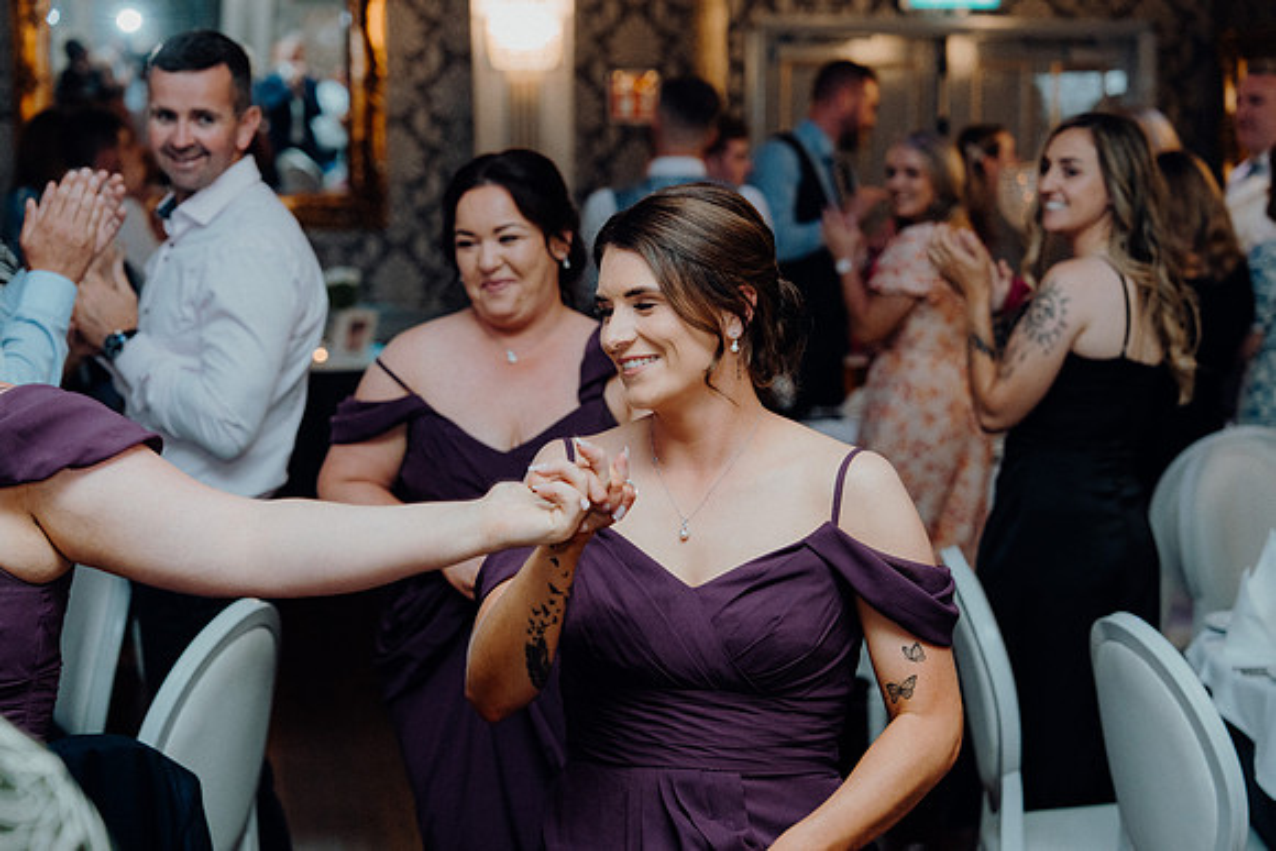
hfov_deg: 28.8
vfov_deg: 19.5
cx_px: 638
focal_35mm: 70
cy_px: 426
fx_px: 2482
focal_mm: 70
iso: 2500
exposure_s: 1/160
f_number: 3.5
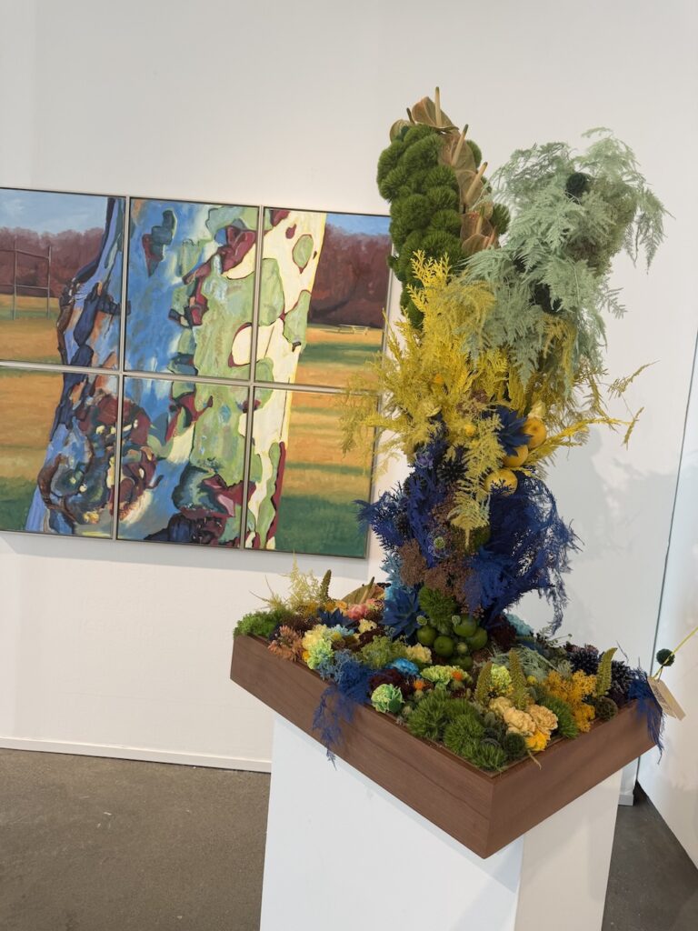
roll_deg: -3.5
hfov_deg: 56.8
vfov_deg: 71.6
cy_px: 466
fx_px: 645
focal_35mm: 24
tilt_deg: -5.8
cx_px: 349
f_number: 1.78
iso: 125
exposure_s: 1/60
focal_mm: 6.76
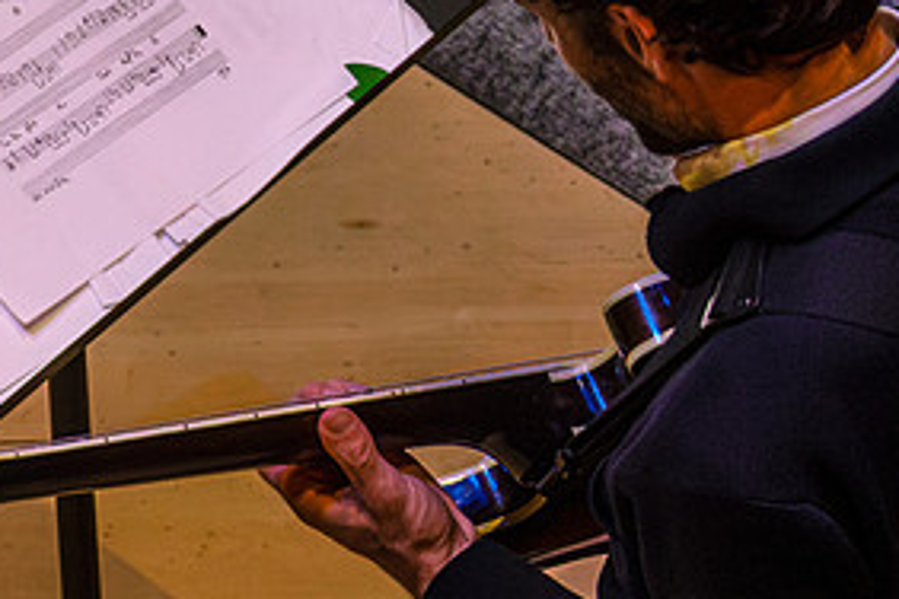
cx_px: 45
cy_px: 145
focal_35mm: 500
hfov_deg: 4.1
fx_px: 12485
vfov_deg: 2.7
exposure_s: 1/320
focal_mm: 72
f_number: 4.5
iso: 1250
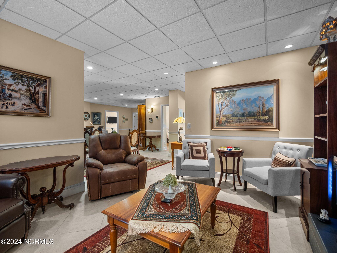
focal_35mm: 16
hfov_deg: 94.5
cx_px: 168
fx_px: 156
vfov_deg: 78.1
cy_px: 126
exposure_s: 1/3
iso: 200
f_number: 4
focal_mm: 8
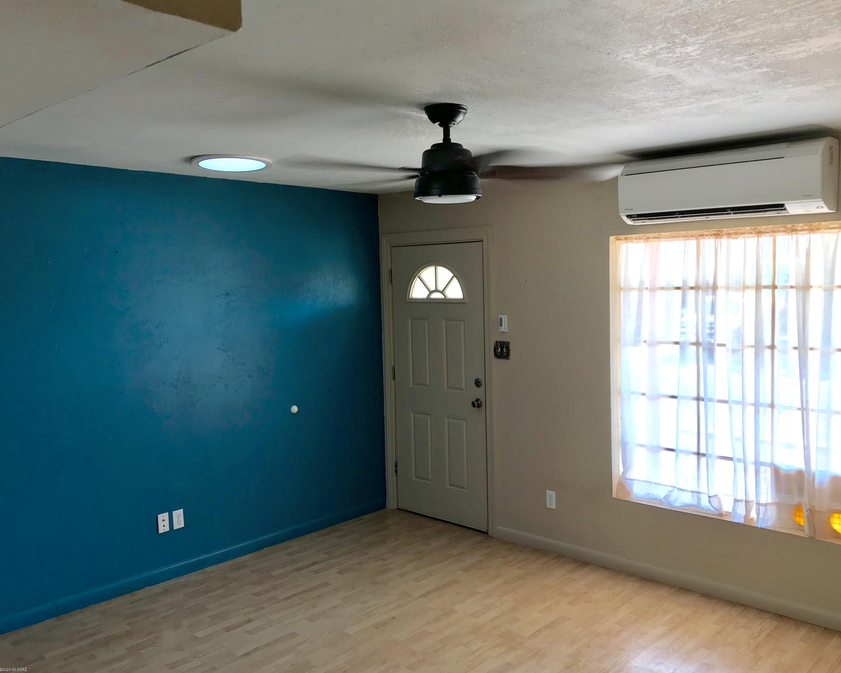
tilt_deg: -4.7
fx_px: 747
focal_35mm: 30
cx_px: 459
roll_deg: +1.2
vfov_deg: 48.5
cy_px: 345
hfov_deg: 58.7
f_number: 1.8
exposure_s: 1/40
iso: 25
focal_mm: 3.99
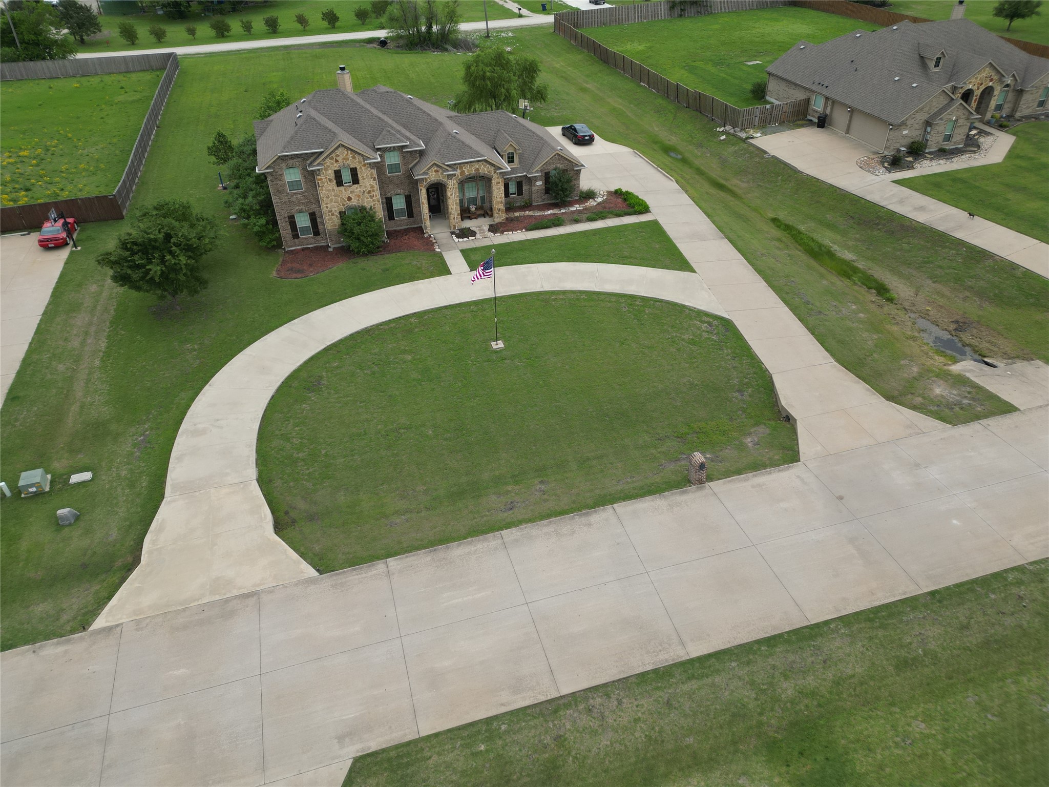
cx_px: 524
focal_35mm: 24
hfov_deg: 71.6
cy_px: 394
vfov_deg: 56.8
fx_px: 727
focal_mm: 6.72
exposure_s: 1/1600
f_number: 1.7
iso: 100
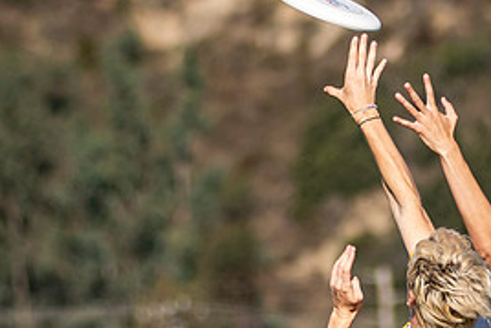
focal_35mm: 860
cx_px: 491
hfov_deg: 2.4
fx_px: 11735
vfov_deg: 1.6
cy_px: 586
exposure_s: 1/3200
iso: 180
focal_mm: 145
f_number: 3.2
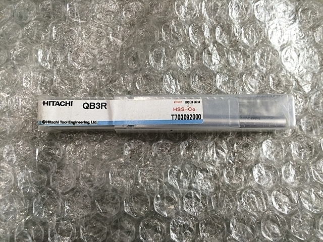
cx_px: 162
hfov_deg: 61.7
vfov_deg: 48.2
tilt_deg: -81.7
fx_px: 271
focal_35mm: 29
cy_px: 121
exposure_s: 1/30
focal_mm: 4.15
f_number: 2.2
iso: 80
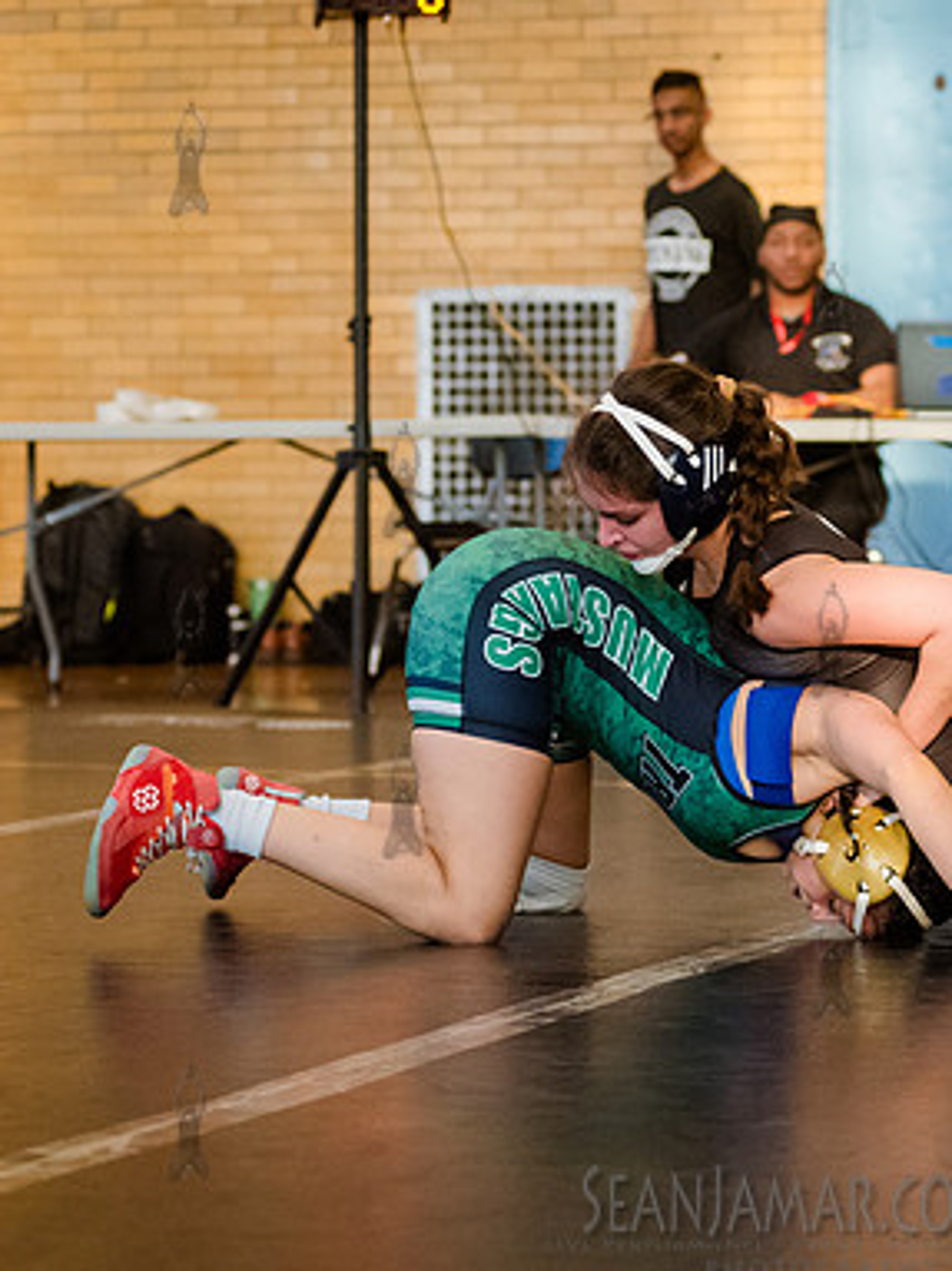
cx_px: 802
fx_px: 5026
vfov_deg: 14.4
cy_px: 720
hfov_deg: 10.8
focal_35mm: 137
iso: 5000
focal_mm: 80
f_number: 3.5
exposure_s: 1/400
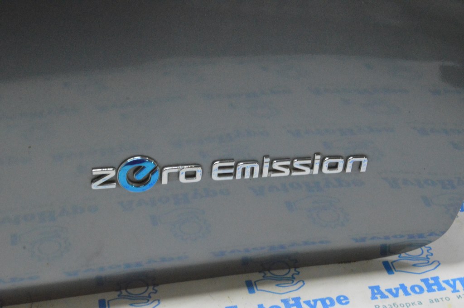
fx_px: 734
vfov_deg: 23.7
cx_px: 232
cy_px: 154
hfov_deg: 35.1
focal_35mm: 57
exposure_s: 1/20
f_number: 20
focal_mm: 38
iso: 6400
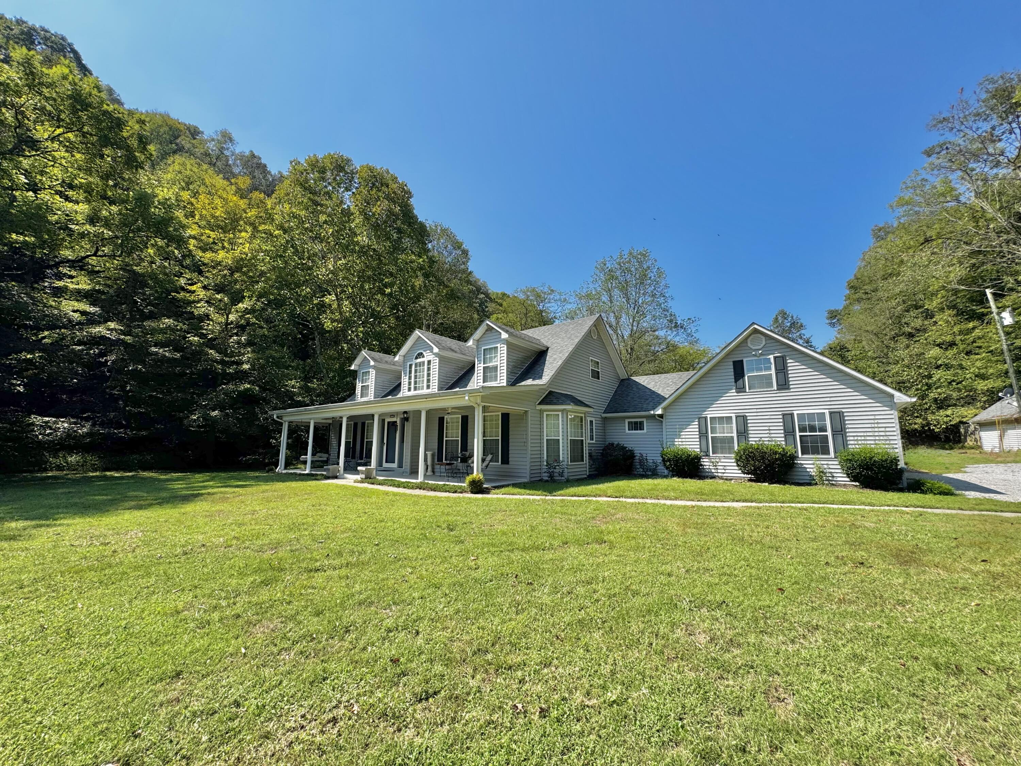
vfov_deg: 85.7
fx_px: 413
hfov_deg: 102.1
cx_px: 510
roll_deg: -0.8
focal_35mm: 14
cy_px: 383
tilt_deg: +8.5
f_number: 2.2
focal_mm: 2.22
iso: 50
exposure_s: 1/1063
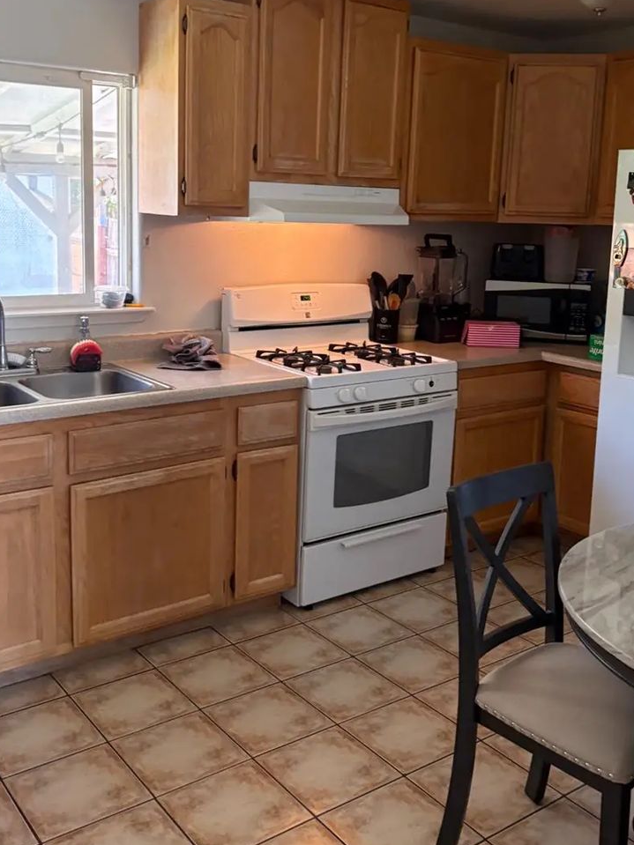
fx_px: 904
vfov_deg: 49.9
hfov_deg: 38.7
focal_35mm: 37
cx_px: 330
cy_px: 341
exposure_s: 1/60
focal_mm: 5.96
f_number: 1.6
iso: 320
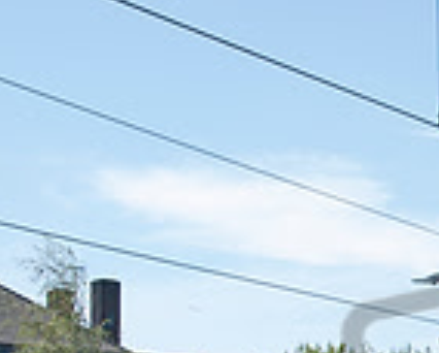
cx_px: 788
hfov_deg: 12.7
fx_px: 1795
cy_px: 520
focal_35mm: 138
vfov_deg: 10.8
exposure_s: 1/250
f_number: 8
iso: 200
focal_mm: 24
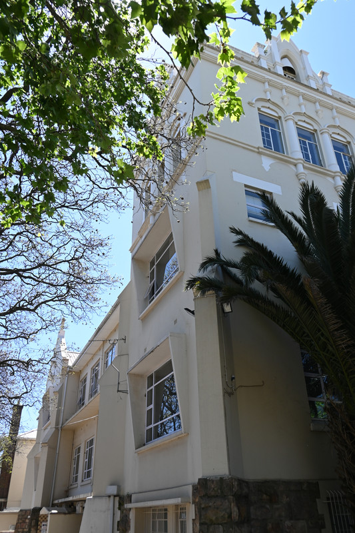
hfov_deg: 44.6
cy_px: 266
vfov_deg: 63.2
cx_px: 178
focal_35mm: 29
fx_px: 433
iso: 160
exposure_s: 1/250
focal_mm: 19.5
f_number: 5.6
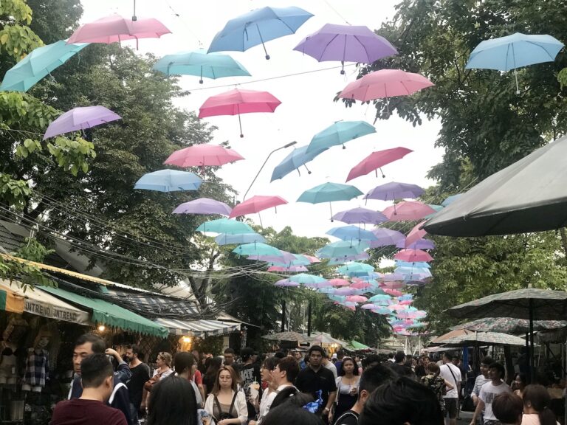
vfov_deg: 25.7
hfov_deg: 33.8
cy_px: 212
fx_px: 934
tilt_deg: +9.3
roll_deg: -1.2
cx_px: 284
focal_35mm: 57
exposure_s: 1/50
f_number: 2.8
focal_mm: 6.6
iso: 32
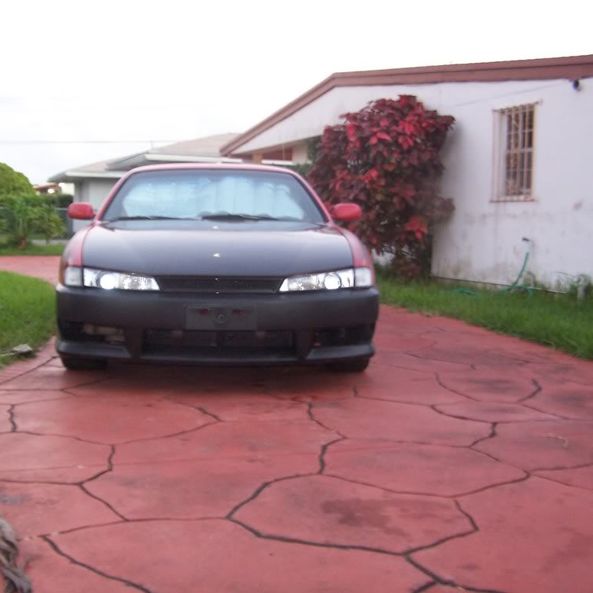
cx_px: 220
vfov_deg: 37.6
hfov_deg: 37.3
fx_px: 872
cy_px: 296
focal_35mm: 45
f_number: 2.8
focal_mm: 6.3
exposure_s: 1/8
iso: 140
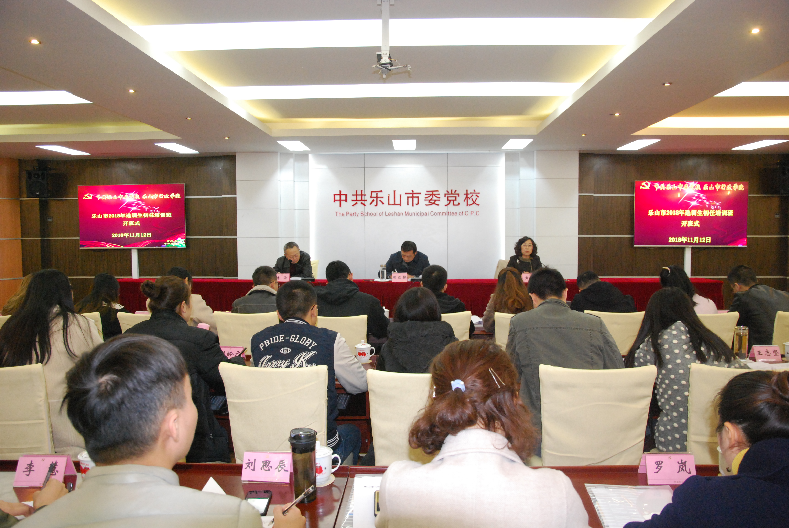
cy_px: 264
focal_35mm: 24
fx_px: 527
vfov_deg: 53.3
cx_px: 394
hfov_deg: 73.7
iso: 1600
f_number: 4.5
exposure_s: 1/40
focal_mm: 16
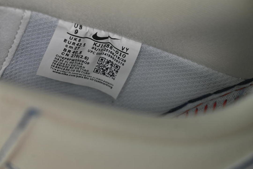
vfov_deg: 18.2
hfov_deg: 27.0
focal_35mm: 75
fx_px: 527
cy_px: 84
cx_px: 126
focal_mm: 50
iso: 160
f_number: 6.3
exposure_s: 1/50
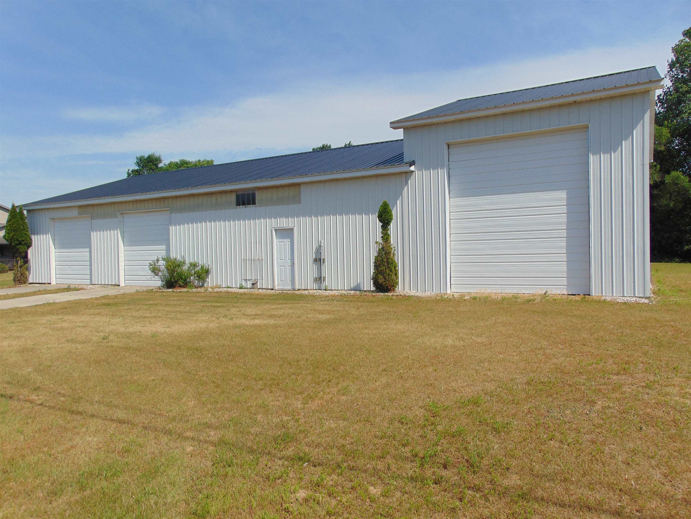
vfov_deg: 54.9
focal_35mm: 25
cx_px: 346
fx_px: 499
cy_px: 260
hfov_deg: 69.4
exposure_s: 1/320
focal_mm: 4.5
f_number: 7.7
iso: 80
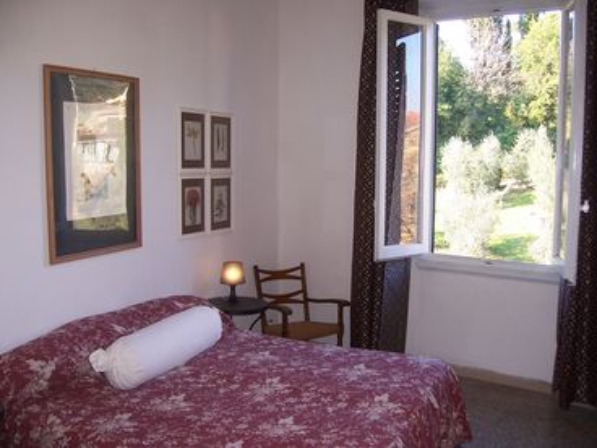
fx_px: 621
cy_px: 224
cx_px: 298
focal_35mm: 36
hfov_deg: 51.4
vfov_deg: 39.7
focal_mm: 6
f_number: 3
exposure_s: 1/60
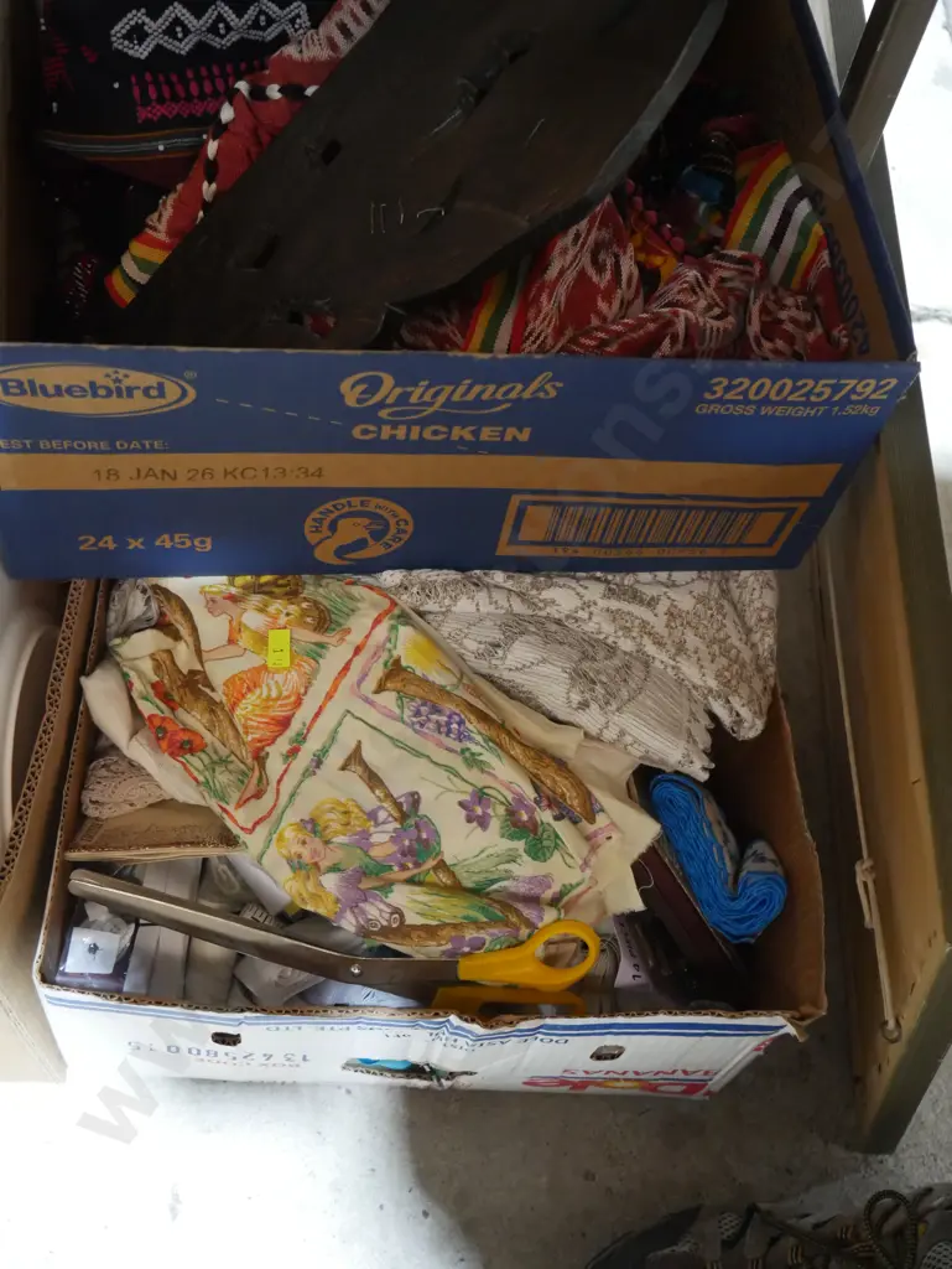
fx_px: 1466
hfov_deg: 36.0
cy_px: 634
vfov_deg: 46.8
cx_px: 476
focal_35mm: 40
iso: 2500
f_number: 4.4
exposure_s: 1/60
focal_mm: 20
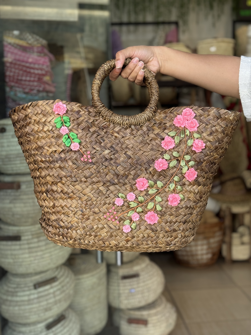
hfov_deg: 30.3
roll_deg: +1.1
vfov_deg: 39.7
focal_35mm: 48
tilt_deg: -7.7
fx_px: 464
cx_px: 126
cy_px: 168
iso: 64
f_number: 1.78
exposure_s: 1/425
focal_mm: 6.76
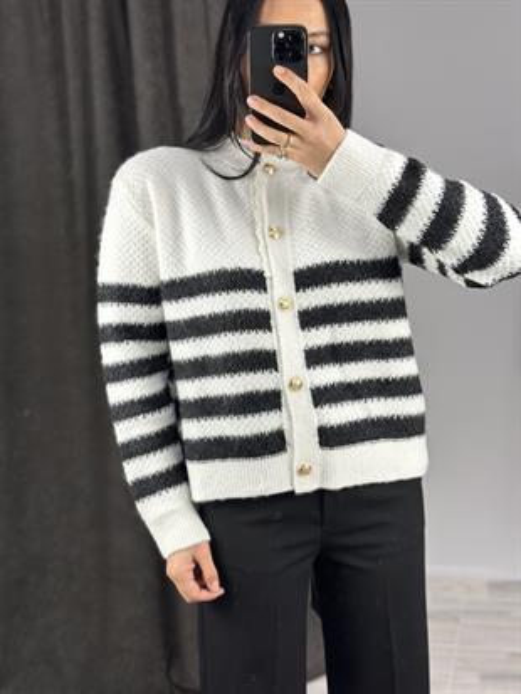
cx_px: 260
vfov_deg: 39.6
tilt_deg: -26.9
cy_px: 347
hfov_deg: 30.3
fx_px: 963
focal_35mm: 48
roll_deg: +4.0
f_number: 1.78
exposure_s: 1/100
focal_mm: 6.86
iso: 100
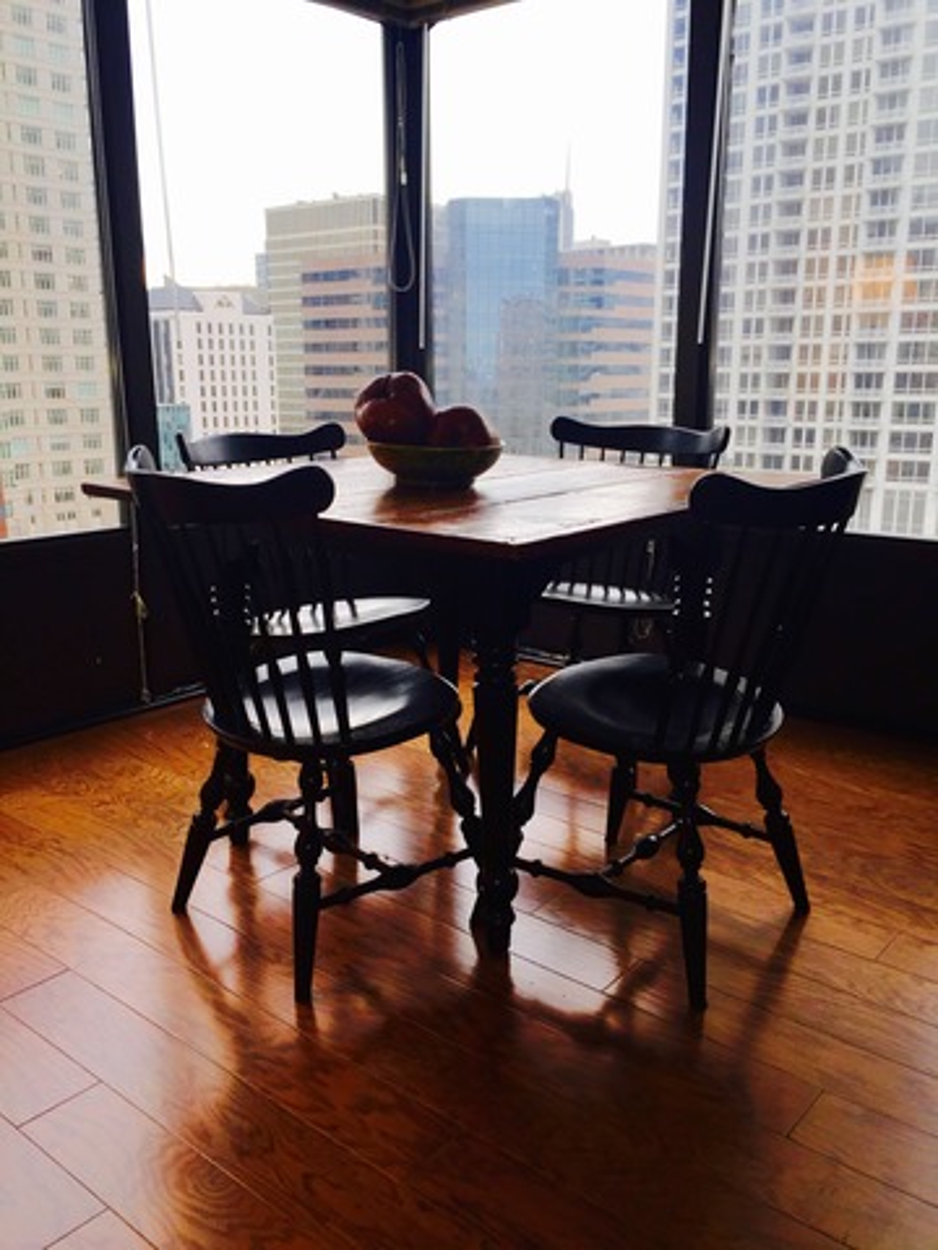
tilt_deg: -11.5
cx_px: 469
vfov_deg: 61.7
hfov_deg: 48.2
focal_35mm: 29
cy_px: 625
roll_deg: +0.4
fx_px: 1048
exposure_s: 1/50
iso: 32
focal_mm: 4.15
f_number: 2.2
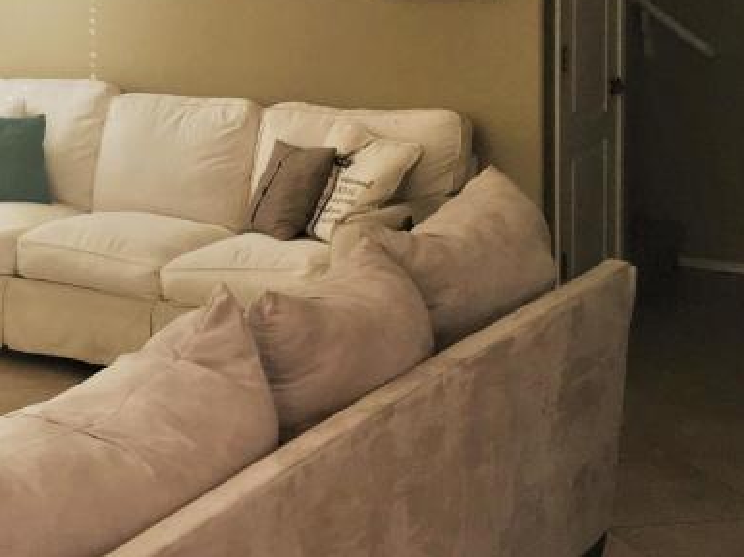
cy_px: 4
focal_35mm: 77
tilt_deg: -3.3
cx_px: -66
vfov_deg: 18.6
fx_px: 1654
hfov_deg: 23.8
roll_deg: +1.1
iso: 40
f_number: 2.2
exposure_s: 1/120
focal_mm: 4.15
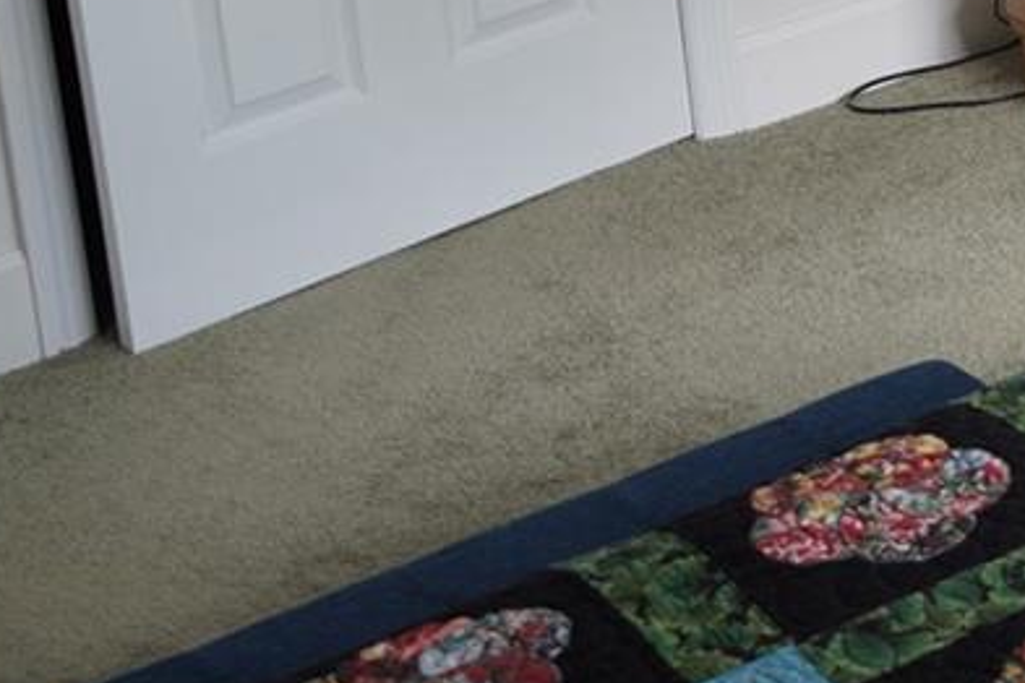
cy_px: -487
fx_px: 3132
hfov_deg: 15.8
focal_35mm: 110
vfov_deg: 11.7
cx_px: 1841
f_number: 3.5
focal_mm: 18
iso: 160
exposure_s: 1/30
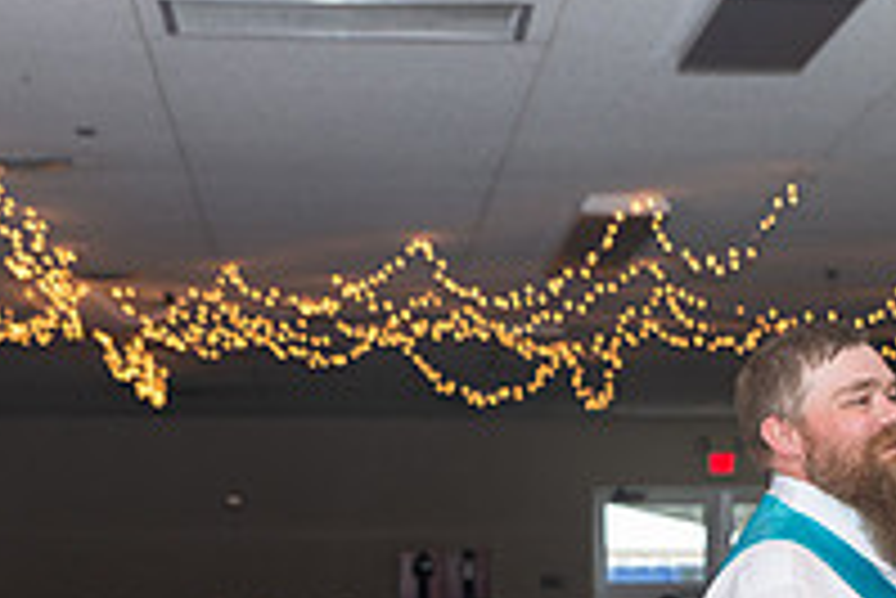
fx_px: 3039
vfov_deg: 11.0
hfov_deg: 16.5
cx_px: 837
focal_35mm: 122
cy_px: 803
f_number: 3.5
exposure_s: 1/125
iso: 800
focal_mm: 40
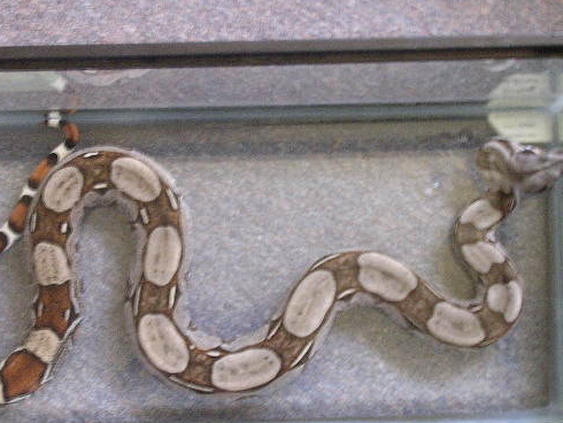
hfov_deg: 20.8
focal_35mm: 94
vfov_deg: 15.7
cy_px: 225
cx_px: 232
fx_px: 1530
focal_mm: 10.9
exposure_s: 1/3.6
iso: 400
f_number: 3.7
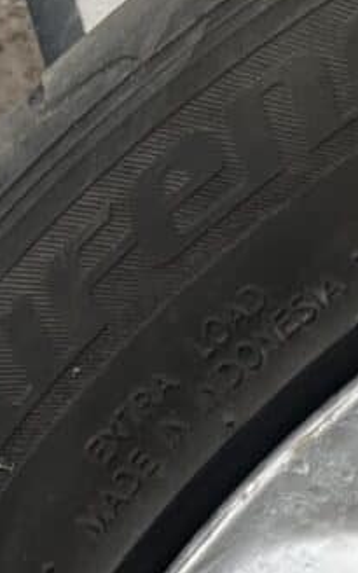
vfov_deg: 9.0
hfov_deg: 5.5
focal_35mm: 215
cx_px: 1298
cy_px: 1246
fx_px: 3356
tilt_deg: -66.6
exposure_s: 1/454
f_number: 1.6
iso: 50
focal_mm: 5.1
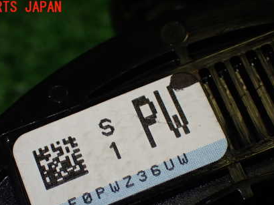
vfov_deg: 16.2
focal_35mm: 91
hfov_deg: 21.5
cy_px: 150
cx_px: 141
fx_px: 721
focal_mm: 11.09
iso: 320
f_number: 3.6
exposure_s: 1/250
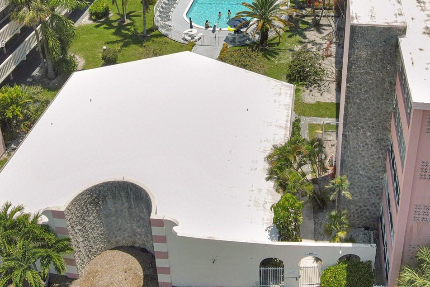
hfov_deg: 46.4
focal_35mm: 42
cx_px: 227
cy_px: 44
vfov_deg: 30.8
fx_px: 502
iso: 100
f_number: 2.8
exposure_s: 1/1000
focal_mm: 4.5
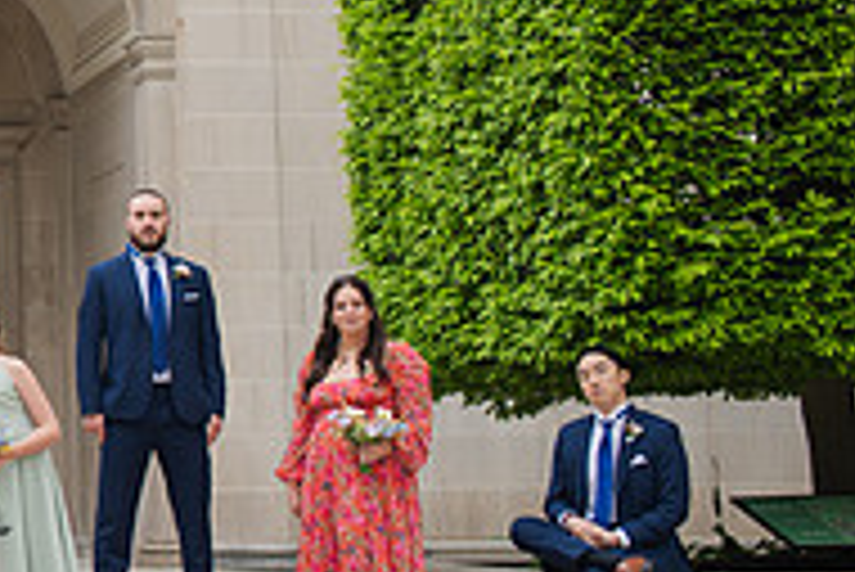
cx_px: -449
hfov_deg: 17.1
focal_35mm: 107
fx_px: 2543
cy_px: 167
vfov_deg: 12.8
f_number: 3.2
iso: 160
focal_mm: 35
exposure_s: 1/320
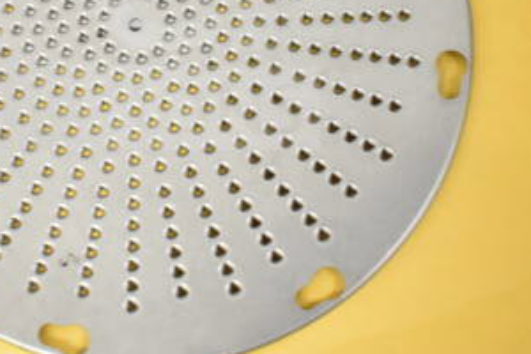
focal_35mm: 64
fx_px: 944
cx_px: 120
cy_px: 10
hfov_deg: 30.8
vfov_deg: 20.6
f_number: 4.5
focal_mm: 21
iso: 1600
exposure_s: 1/80
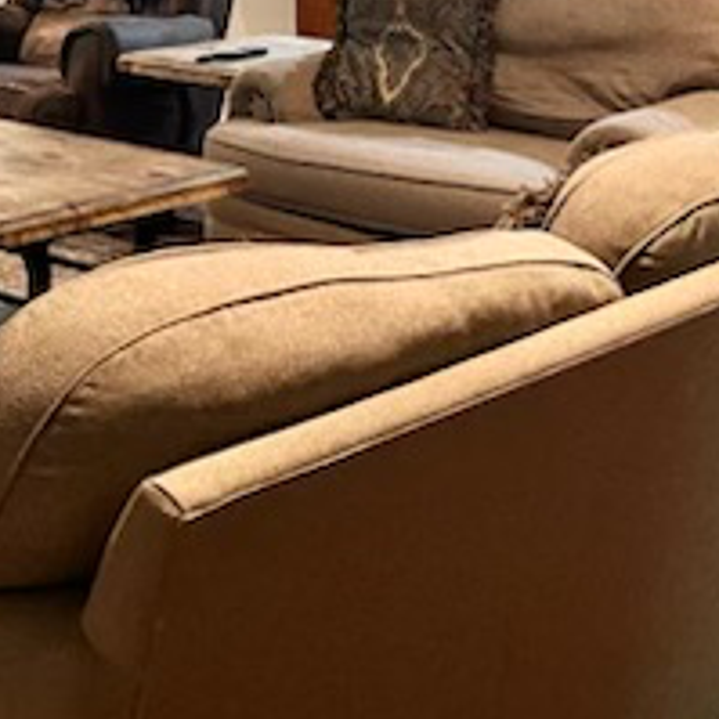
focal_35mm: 74
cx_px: 336
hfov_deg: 23.4
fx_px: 1739
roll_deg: -0.2
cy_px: -29
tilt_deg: -6.4
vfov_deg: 22.3
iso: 320
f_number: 1.5
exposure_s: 1/60
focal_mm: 5.7
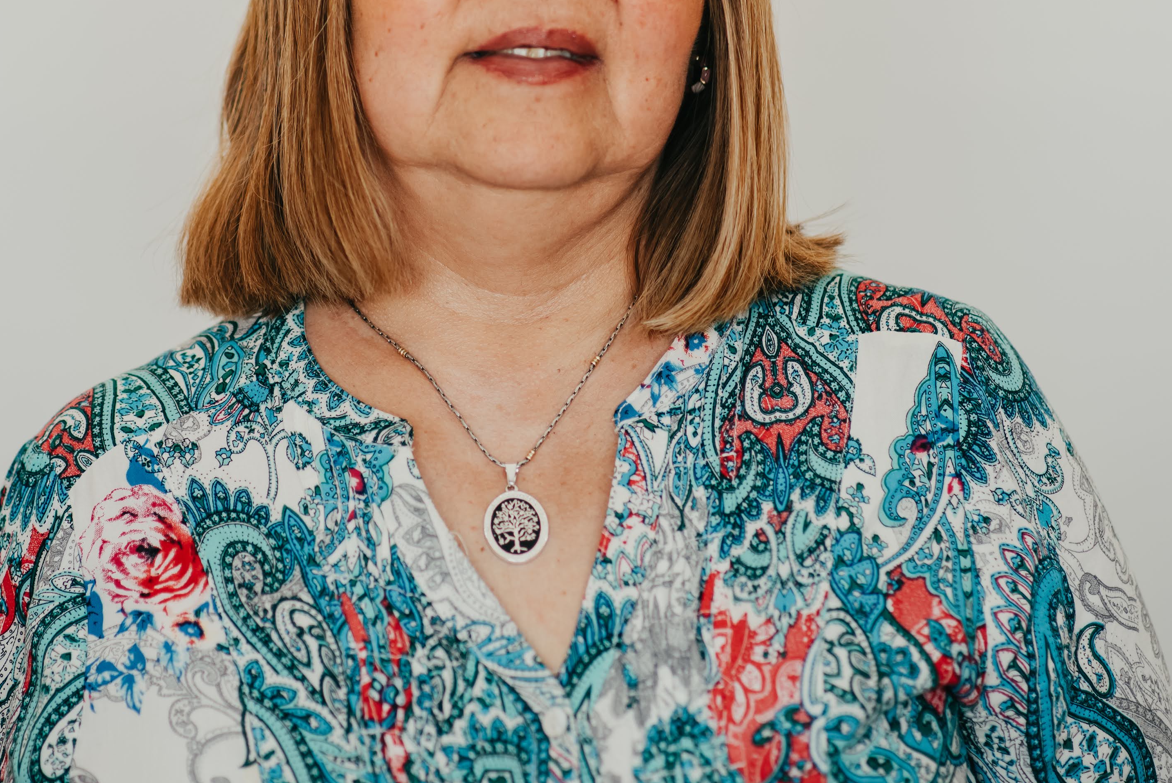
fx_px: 4788
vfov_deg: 9.3
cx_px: 513
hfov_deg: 14.0
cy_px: 158
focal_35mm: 147
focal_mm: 85
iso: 250
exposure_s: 1/250
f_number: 2.5
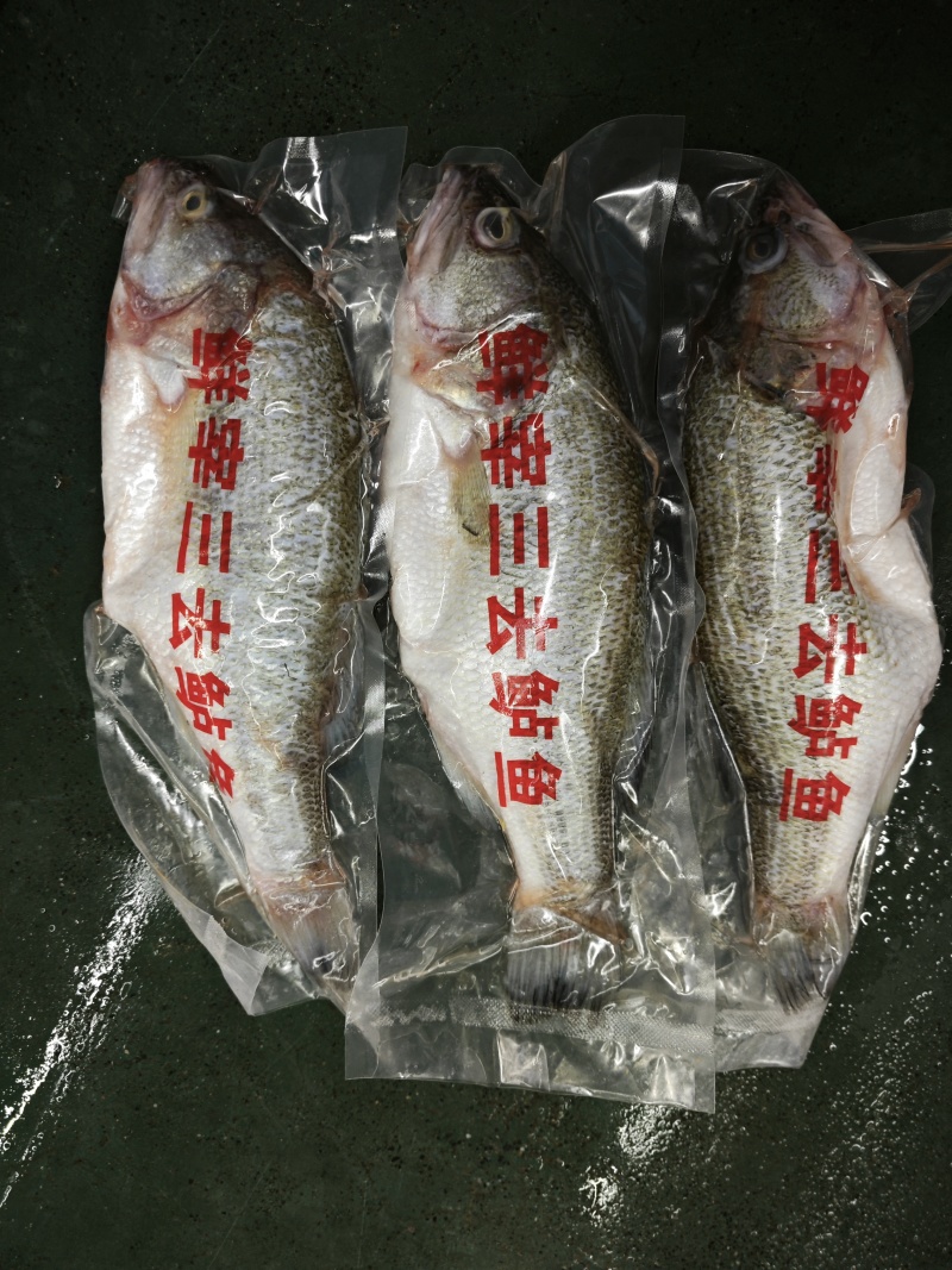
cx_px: 476
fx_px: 844
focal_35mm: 23
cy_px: 635
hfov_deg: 58.9
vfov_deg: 73.9
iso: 500
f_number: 1.8
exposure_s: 1/50
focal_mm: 5.43
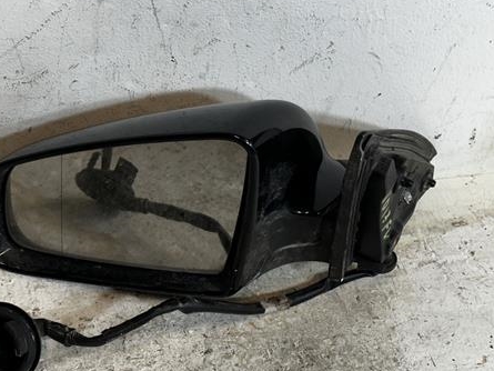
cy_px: 215
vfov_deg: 21.3
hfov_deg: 27.9
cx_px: 149
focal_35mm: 69
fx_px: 985
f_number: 1.78
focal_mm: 6.86
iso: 64
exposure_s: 1/100
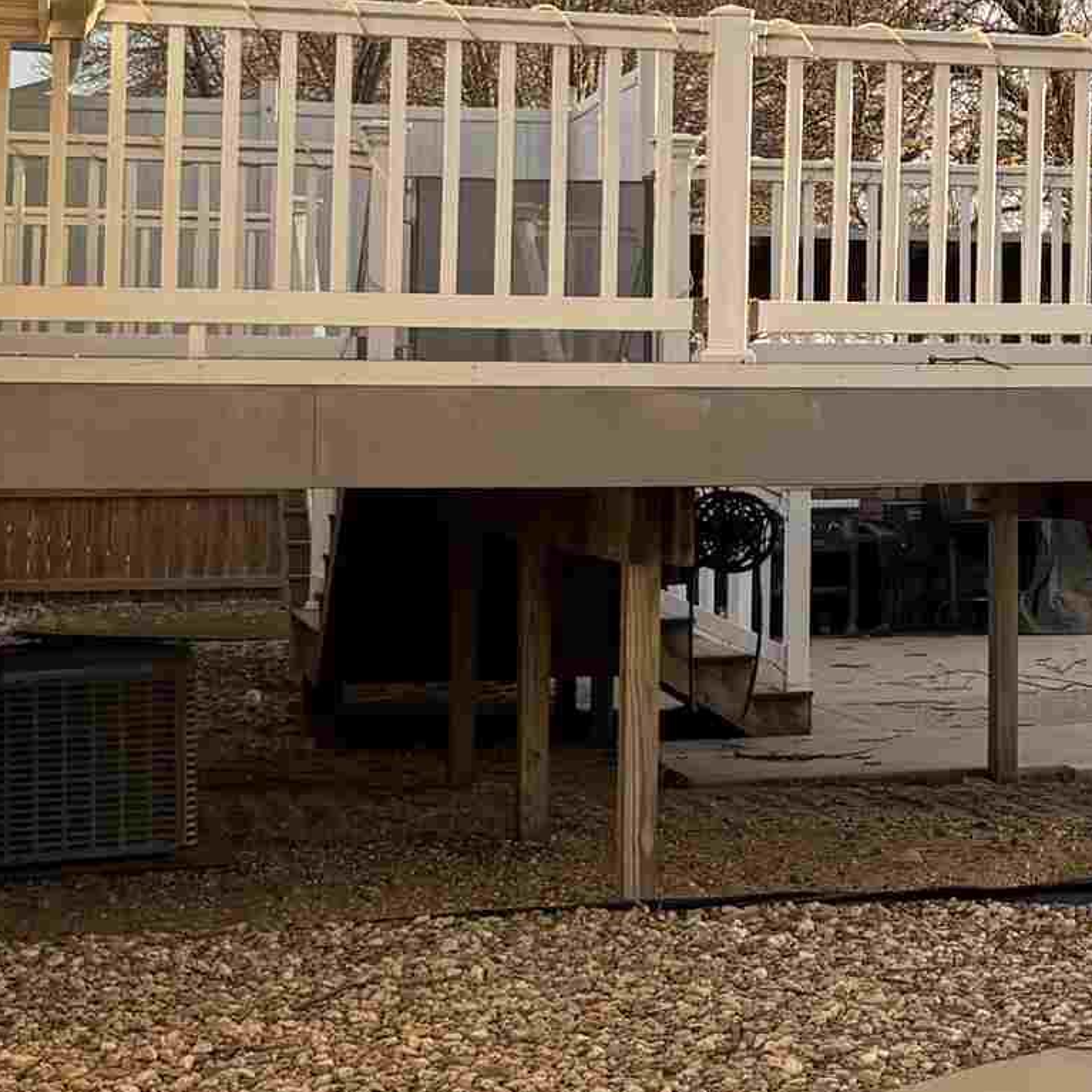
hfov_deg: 17.7
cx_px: 1428
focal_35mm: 92
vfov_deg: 18.7
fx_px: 3284
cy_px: 179
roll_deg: +0.8
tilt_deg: +4.7
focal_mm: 5.96
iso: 50
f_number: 1.6
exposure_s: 1/478
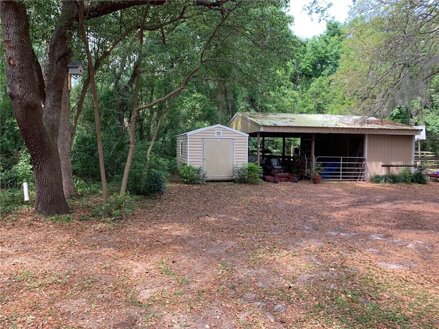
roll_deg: -1.0
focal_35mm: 26
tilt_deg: -1.9
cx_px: 220
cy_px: 164
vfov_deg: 53.1
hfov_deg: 67.3
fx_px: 330
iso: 25
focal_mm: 4.25
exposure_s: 1/122
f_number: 1.8
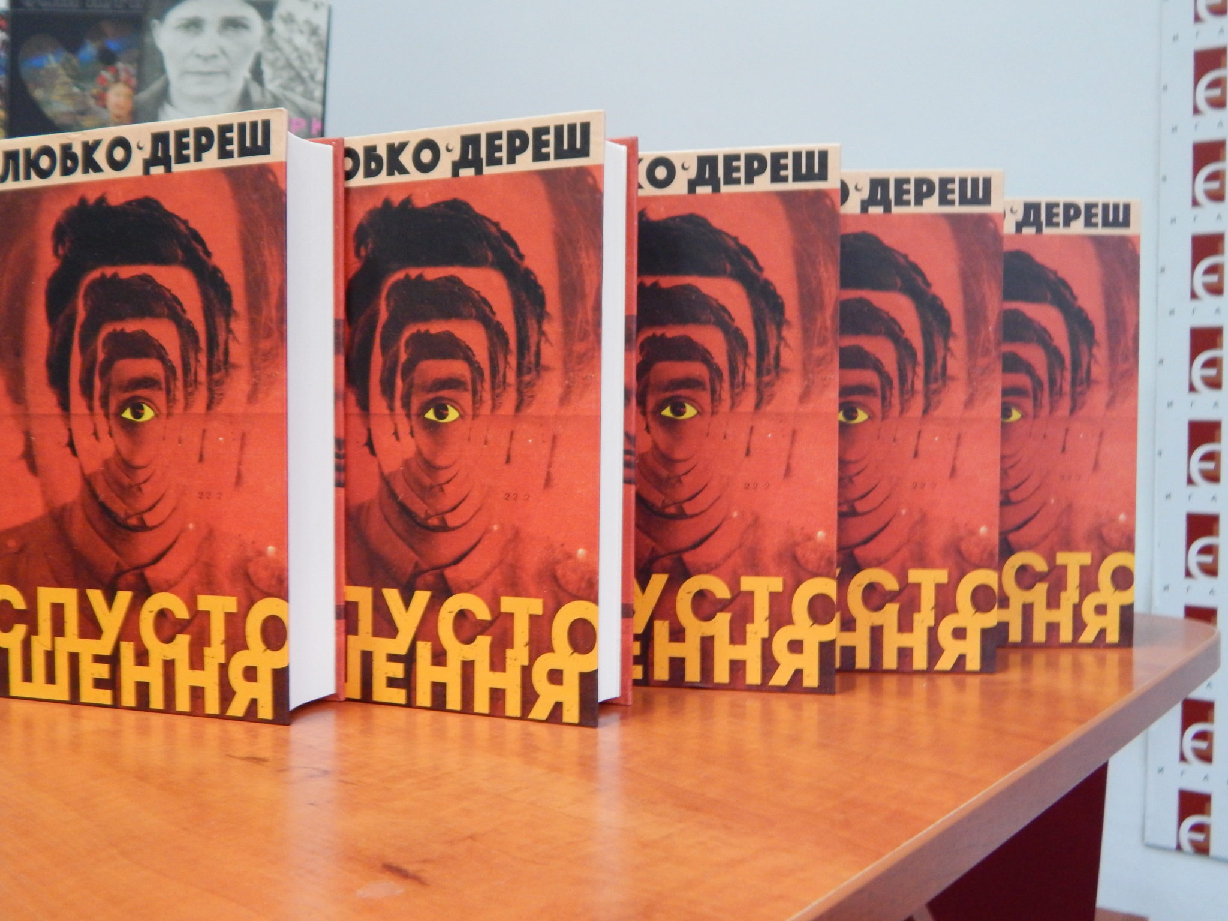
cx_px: 614
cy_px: 460
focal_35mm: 31
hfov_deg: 58.4
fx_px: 1100
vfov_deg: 45.4
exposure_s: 1/13
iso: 400
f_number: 3.2
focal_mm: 5.6
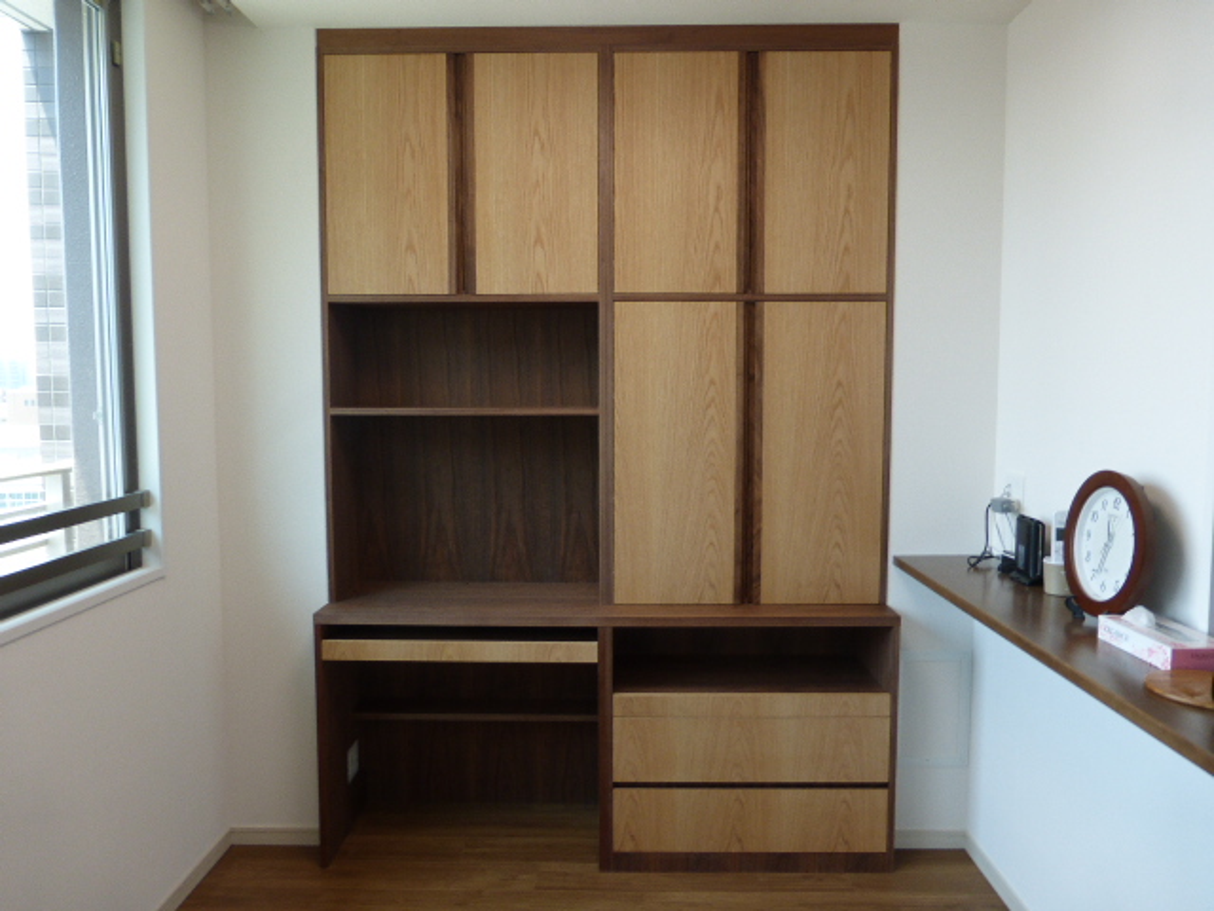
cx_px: 607
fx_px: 877
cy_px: 456
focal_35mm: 25
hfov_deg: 69.4
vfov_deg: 54.9
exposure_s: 1/60
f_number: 3.3
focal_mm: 4.3
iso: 100
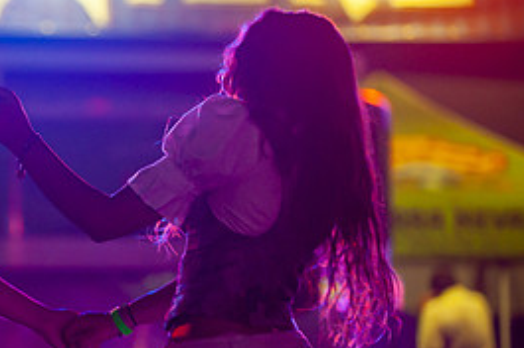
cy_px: 188
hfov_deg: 6.1
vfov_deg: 4.0
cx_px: -47
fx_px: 4928
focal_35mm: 339
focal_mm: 155
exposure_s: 1/200
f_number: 2.8
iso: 1250
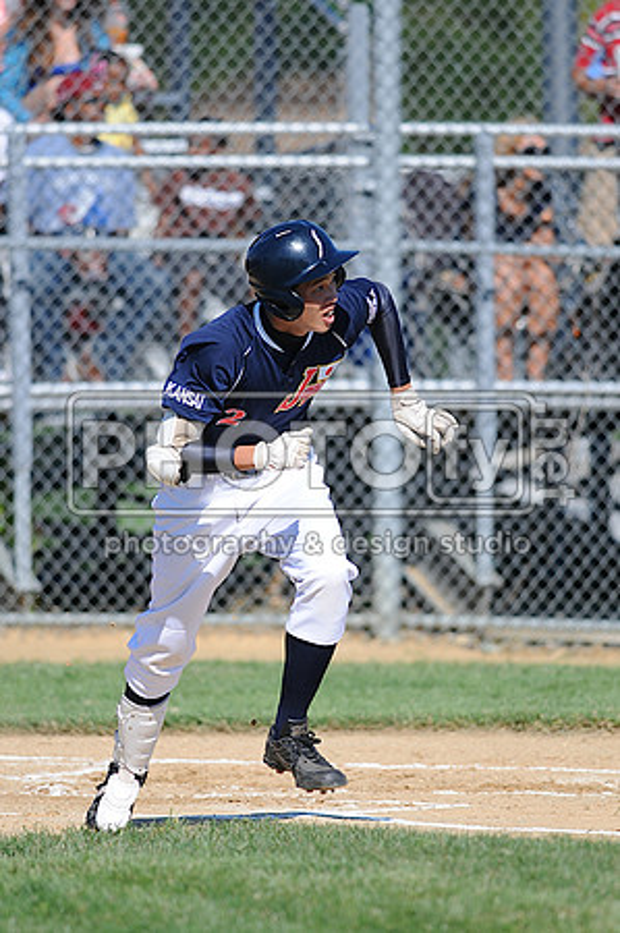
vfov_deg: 4.6
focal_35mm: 450
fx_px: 11651
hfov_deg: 3.0
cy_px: 466
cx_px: 310
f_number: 4
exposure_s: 1/1600
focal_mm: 300
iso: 200
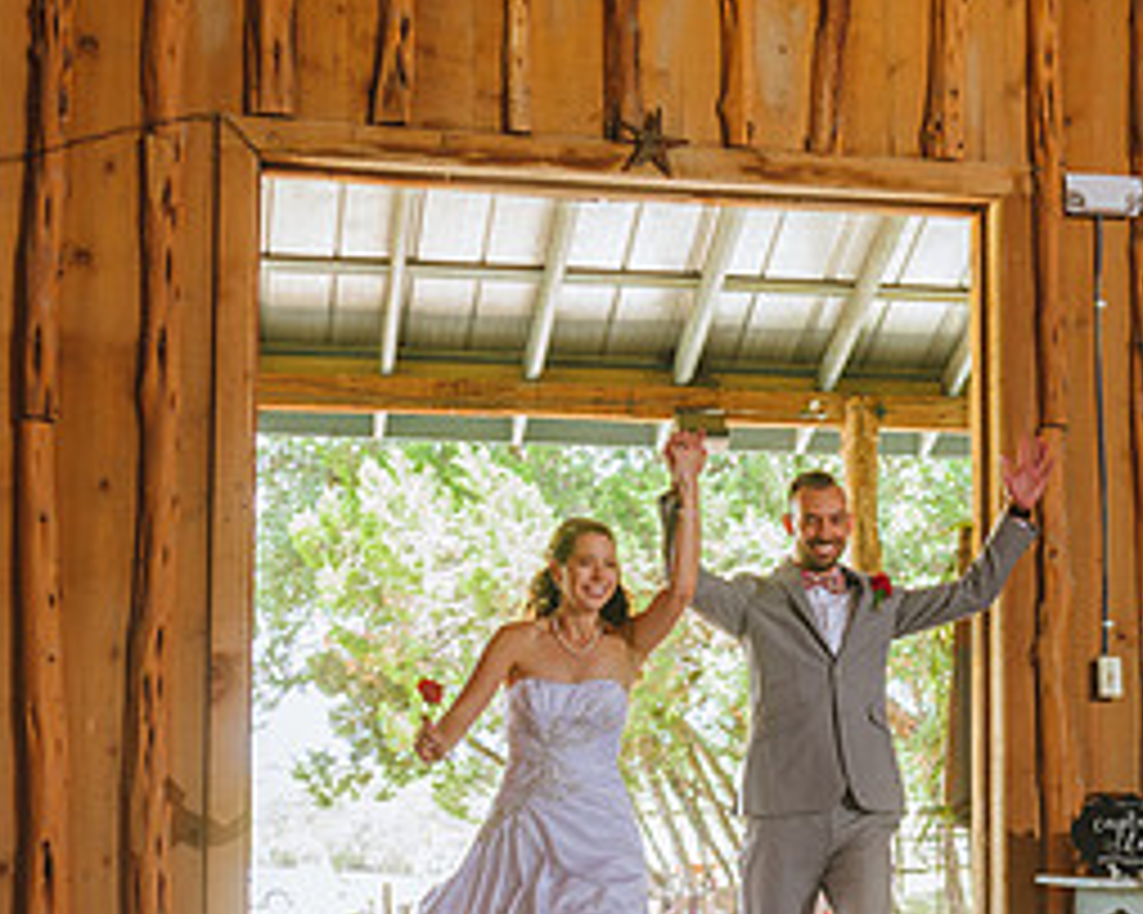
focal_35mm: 80
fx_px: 2705
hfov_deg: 23.7
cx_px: 790
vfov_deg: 19.0
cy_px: 707
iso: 160
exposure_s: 1/100
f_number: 2.8
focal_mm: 32
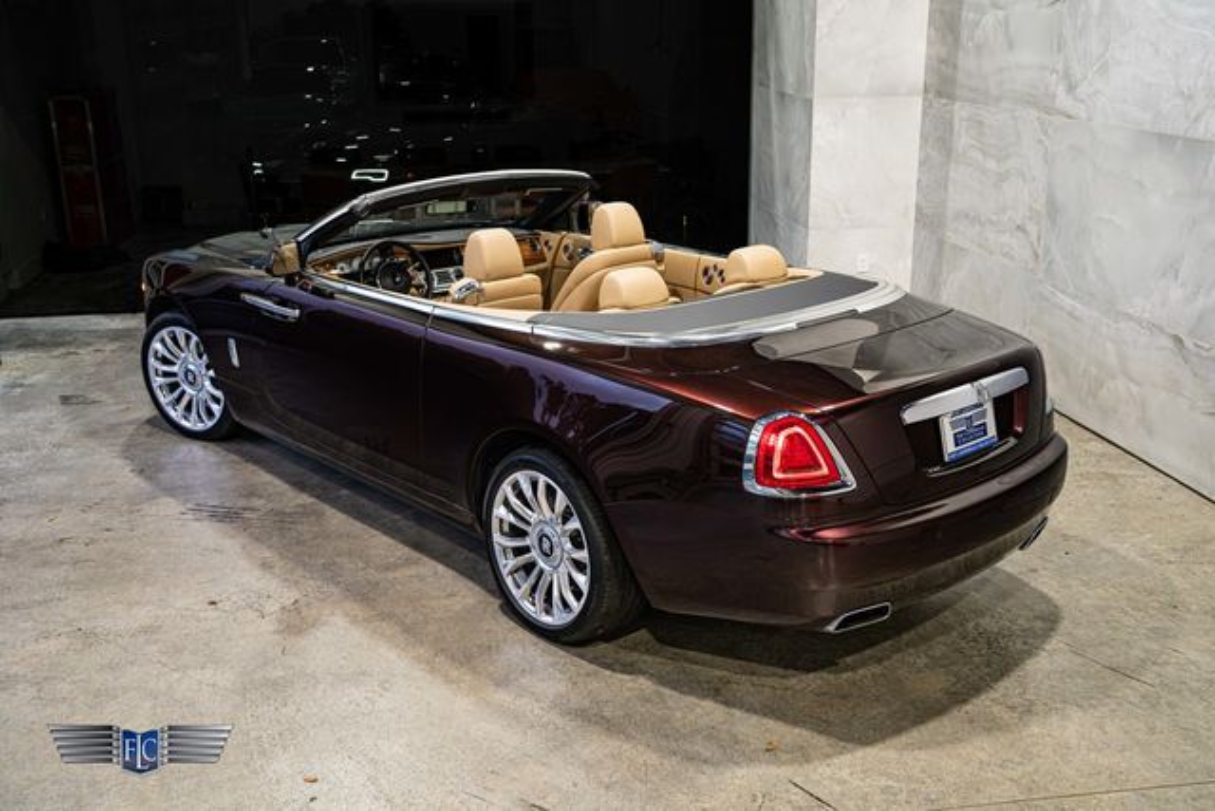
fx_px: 1215
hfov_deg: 53.1
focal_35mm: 36
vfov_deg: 36.9
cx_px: 608
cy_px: 406
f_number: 4
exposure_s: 1/80
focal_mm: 36
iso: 1250
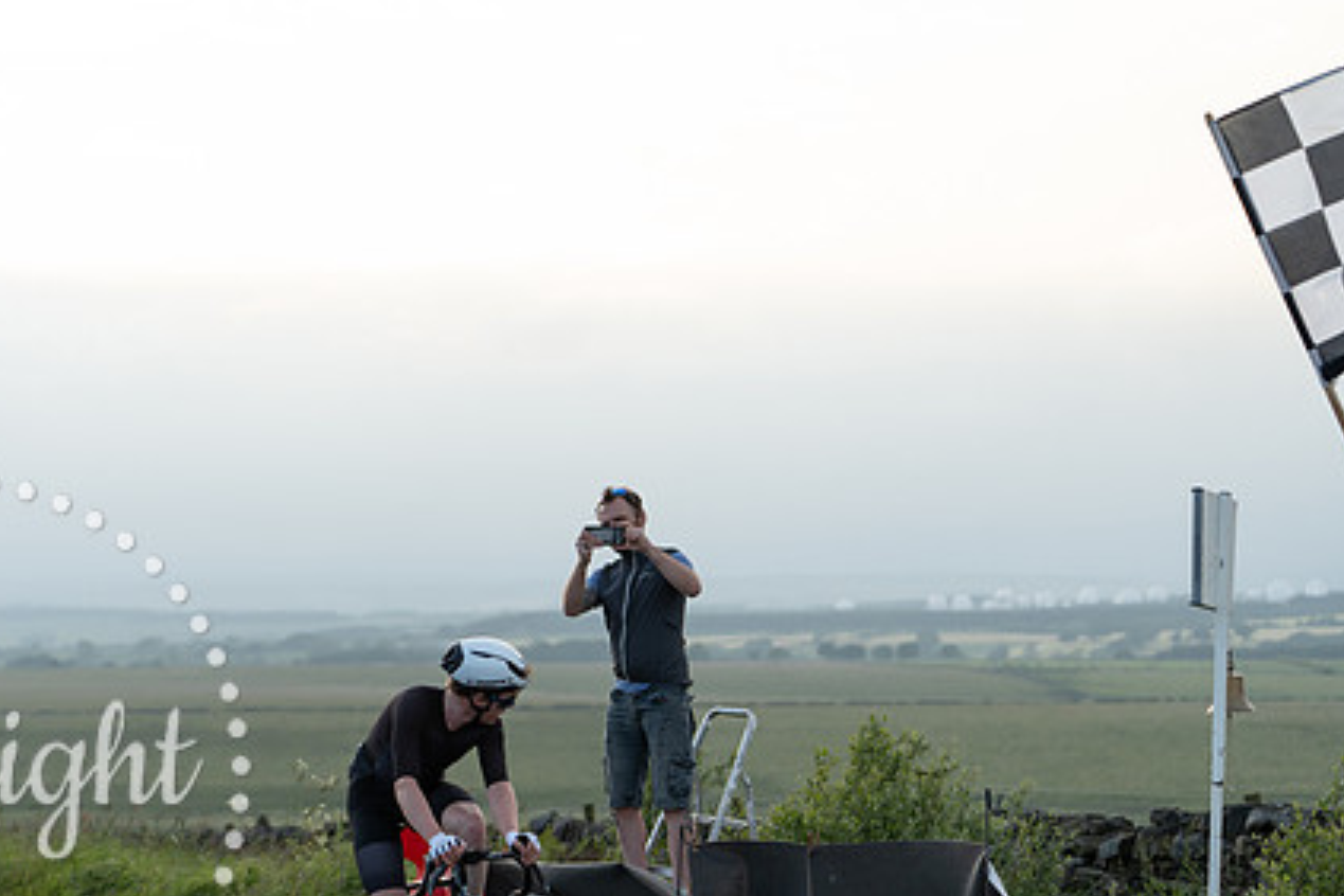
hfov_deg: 21.2
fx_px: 3584
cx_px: 445
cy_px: 608
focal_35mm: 96
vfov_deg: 14.2
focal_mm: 70
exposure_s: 1/1250
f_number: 3.2
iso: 400
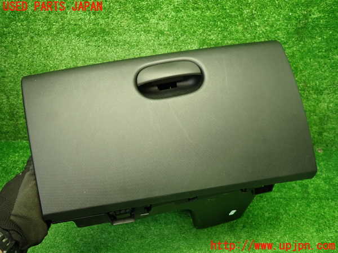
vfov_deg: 54.9
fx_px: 244
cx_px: 169
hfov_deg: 69.4
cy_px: 126
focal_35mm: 25
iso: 200
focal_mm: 4.5
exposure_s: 1/30
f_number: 2
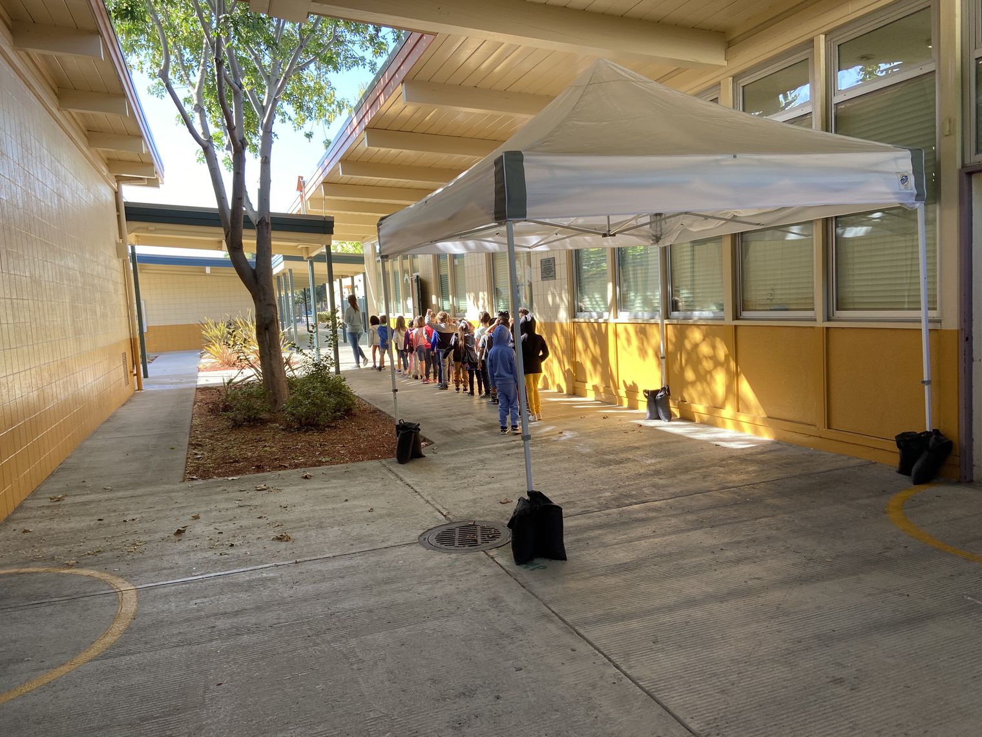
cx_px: 491
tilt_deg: -5.7
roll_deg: +2.3
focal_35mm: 26
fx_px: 738
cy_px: 368
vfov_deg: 53.1
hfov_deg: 67.3
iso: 32
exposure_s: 1/203
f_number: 1.8
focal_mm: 4.25
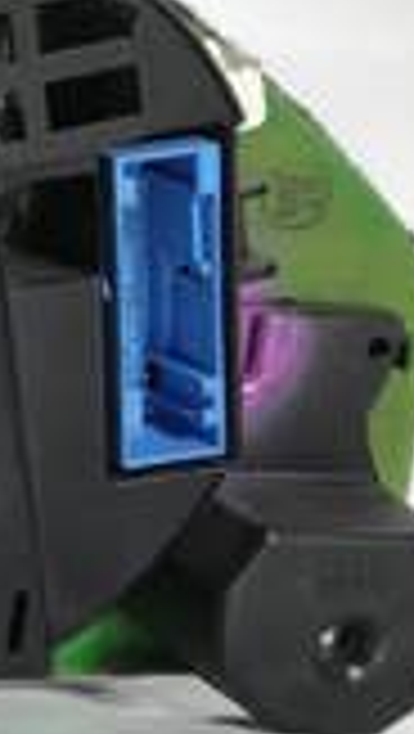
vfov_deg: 17.8
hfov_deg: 8.5
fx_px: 2336
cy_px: 266
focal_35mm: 120
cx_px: -819
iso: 25
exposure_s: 1/108
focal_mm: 3.99
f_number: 1.8
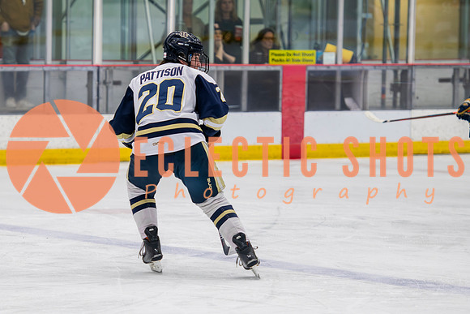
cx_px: 150
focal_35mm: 234
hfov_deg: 8.8
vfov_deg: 5.9
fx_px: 3053
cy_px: 170
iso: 2000
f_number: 3.2
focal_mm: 135
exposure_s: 1/640
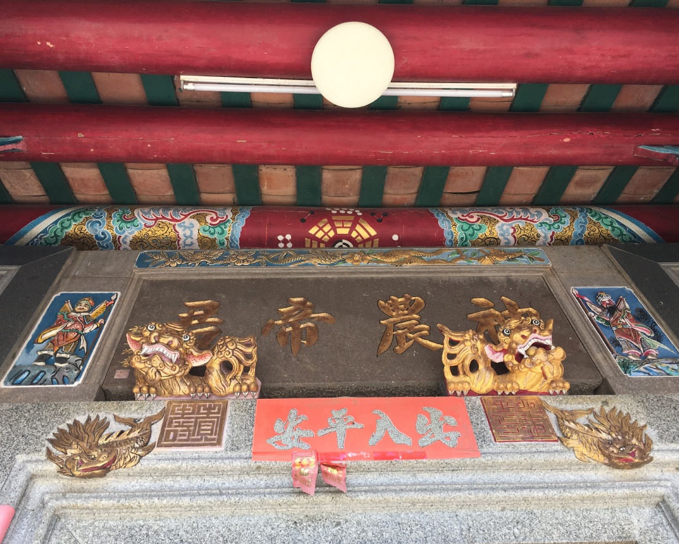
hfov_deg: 57.2
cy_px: 274
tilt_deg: +60.2
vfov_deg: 47.1
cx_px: 340
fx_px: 623
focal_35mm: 31
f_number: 2.2
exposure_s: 1/427
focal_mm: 4.15
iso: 25
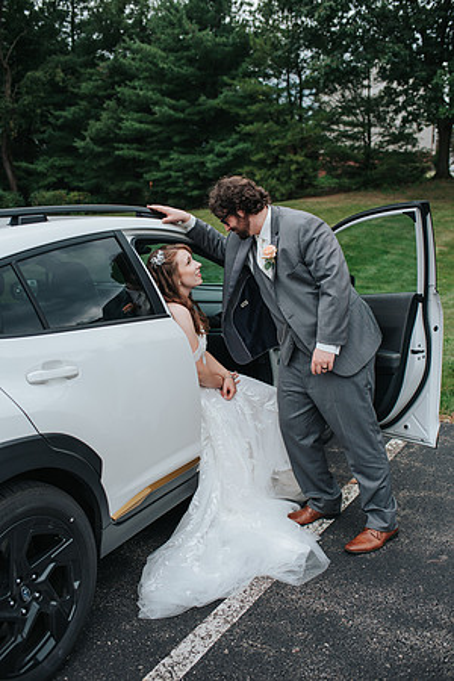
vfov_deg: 54.4
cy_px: 340
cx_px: 227
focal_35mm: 35
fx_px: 662
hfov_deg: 37.9
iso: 180
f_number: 3.2
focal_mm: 35
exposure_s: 1/1000
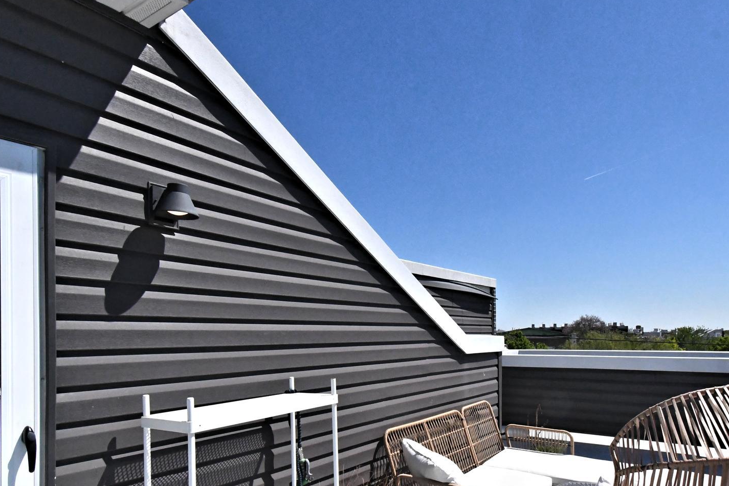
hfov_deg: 75.9
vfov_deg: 53.9
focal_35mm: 23
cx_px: 395
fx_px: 466
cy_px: 327
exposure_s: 1/8000
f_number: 13
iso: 4000
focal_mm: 11
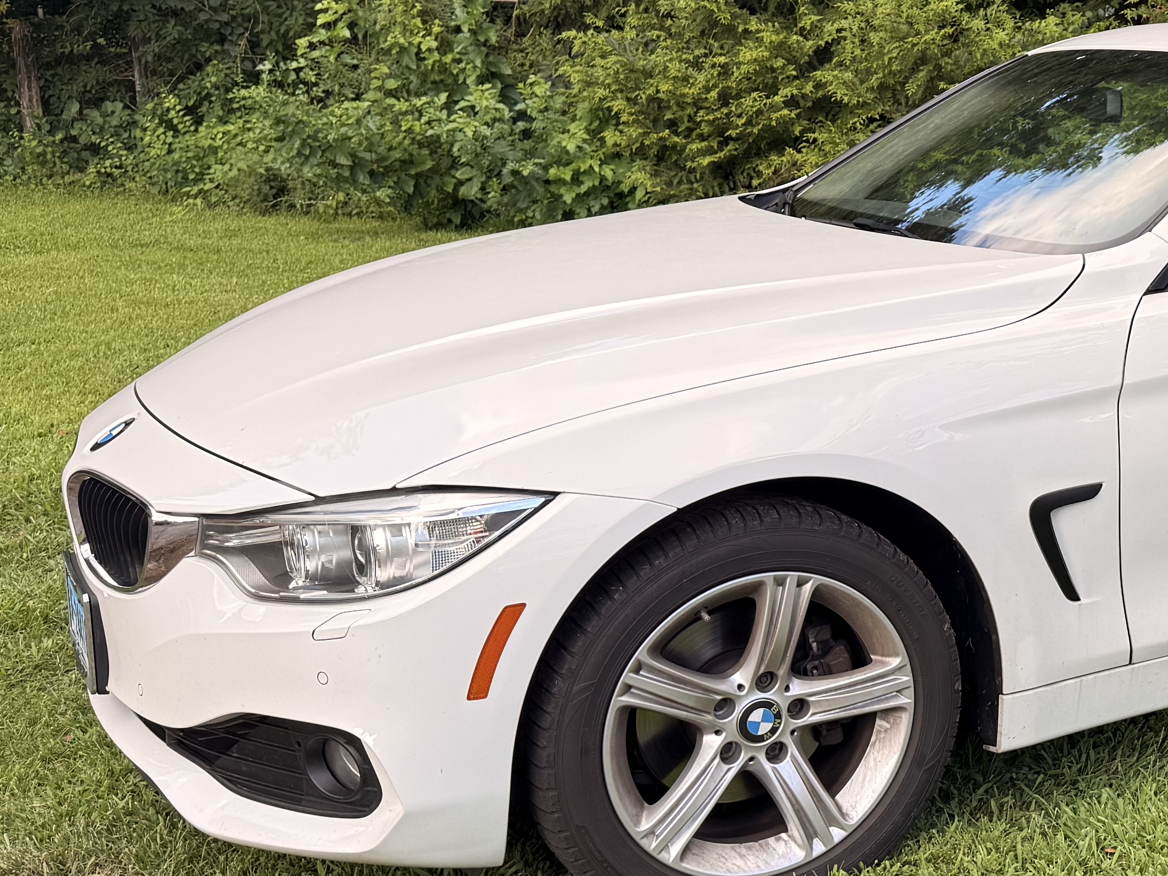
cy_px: 386
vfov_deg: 26.1
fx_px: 1890
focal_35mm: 56
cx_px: 1284
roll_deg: +0.1
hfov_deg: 30.7
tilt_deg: -10.7
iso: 80
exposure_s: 1/677
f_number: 1.78
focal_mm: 6.76
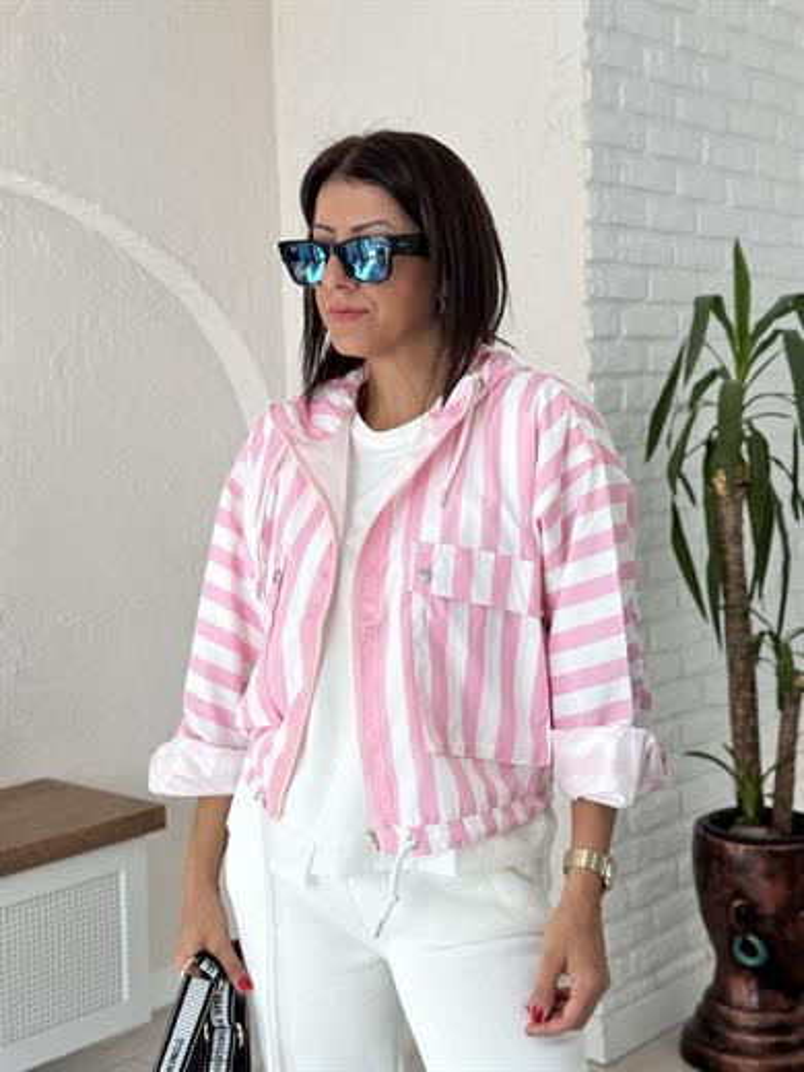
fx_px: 1486
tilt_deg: -4.1
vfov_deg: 39.7
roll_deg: +1.2
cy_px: 536
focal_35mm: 48
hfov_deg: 30.3
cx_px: 402
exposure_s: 1/287
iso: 64
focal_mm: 6.76
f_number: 1.78
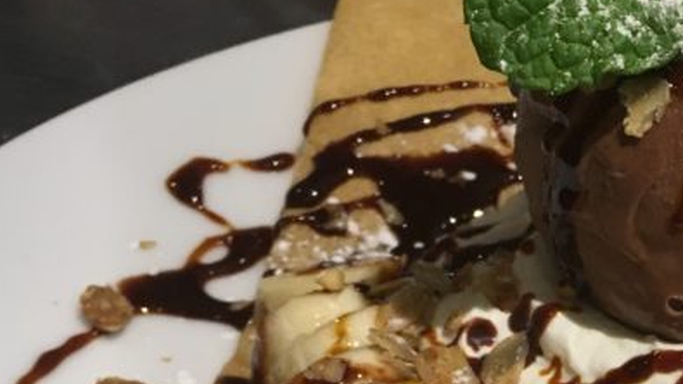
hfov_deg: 25.1
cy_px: 586
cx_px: 610
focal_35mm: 82
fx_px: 1485
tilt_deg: -45.5
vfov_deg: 13.8
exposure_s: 1/30
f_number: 2.2
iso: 40
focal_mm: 4.15
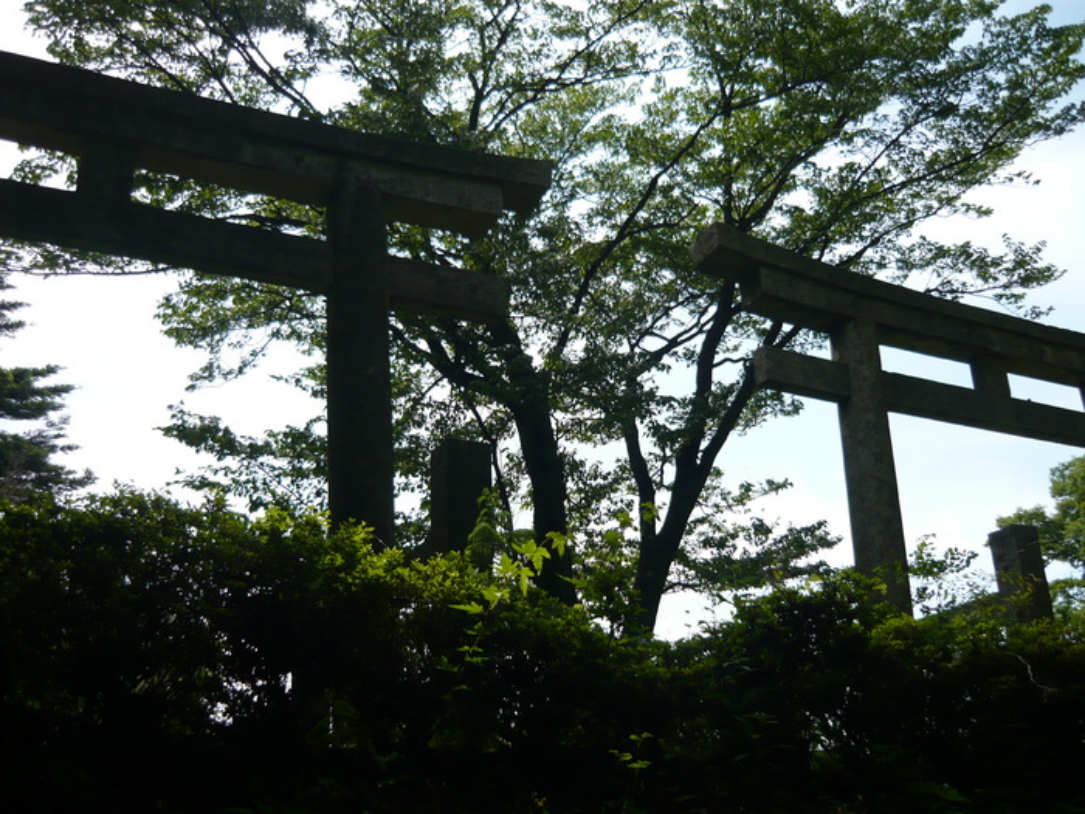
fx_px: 1034
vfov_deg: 42.9
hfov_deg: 55.4
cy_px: 407
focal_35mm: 33
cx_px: 542
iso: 100
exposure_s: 1/125
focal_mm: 5.5
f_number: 8
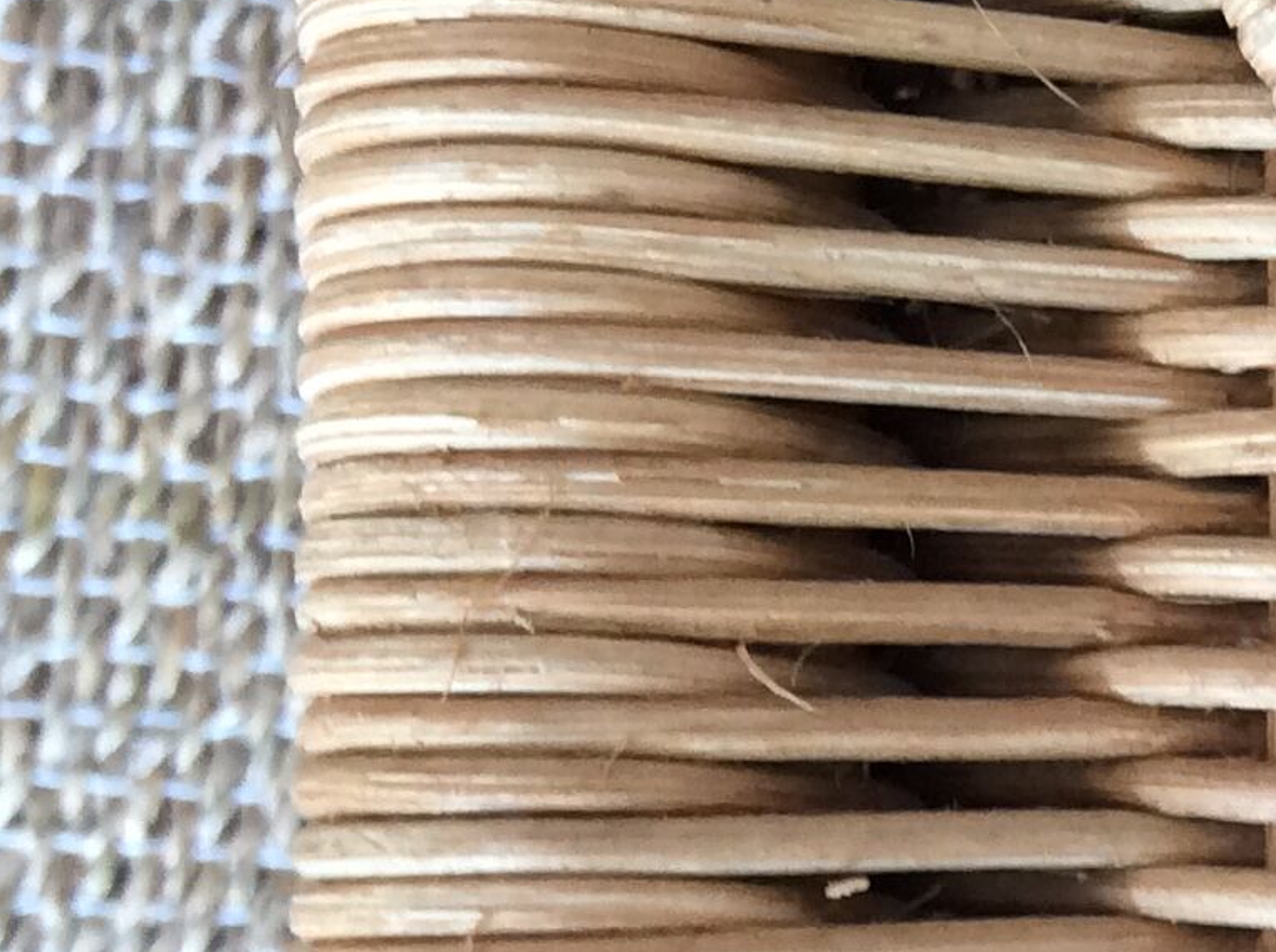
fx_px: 4011
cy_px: 1007
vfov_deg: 13.3
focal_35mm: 109
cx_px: 1767
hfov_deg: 16.8
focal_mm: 3.3
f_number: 2.4
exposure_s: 1/25
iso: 80
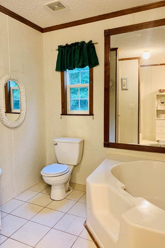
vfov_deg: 65.5
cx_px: 71
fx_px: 193
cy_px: 128
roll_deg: +0.8
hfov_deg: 46.2
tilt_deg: -7.7
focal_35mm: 28
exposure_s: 1/60
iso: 160
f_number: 1.8
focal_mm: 4.25
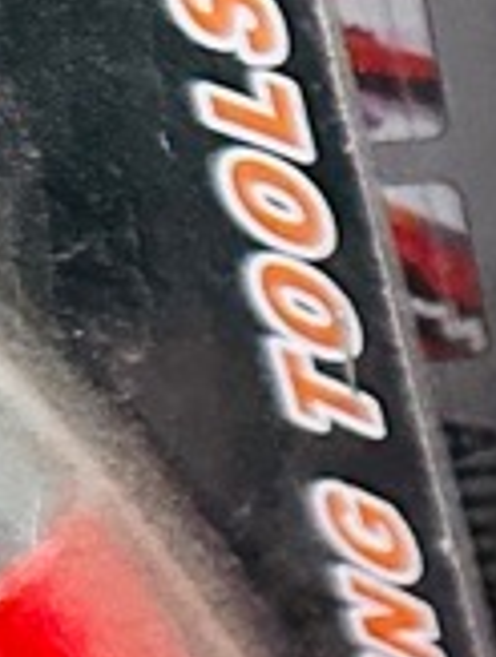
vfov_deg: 10.4
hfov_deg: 6.7
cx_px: 1770
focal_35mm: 188
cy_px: 738
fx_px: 3578
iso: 500
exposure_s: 1/60
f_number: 1.78
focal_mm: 6.86
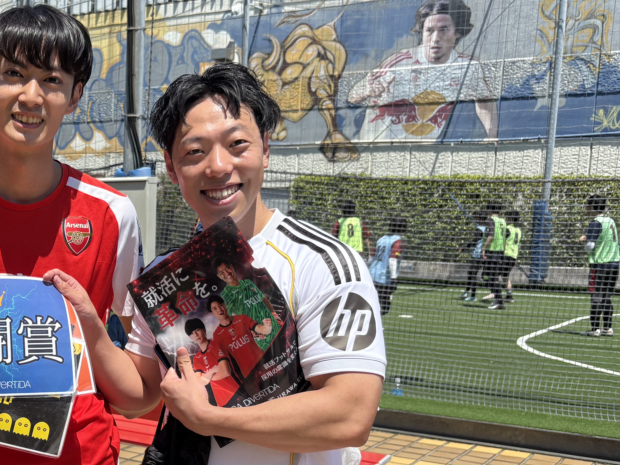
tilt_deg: -8.1
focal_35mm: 54
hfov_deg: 33.1
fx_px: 967
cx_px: 29
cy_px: 349
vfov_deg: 26.7
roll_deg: +0.0
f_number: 1.6
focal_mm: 5.96
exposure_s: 1/4329
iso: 50
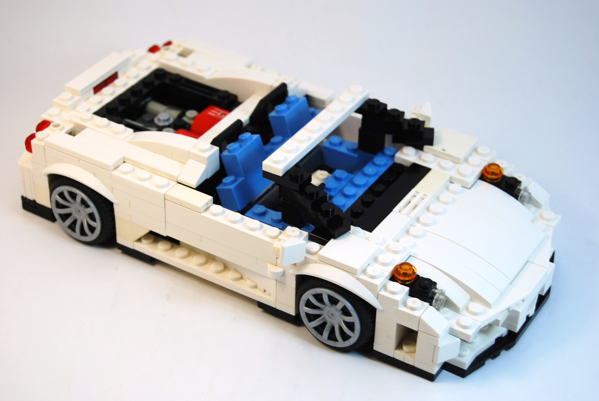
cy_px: 200
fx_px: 1299
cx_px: 300
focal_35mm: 78
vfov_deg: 17.5
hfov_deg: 26.0
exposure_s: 1/125
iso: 110
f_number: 5.6
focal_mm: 52
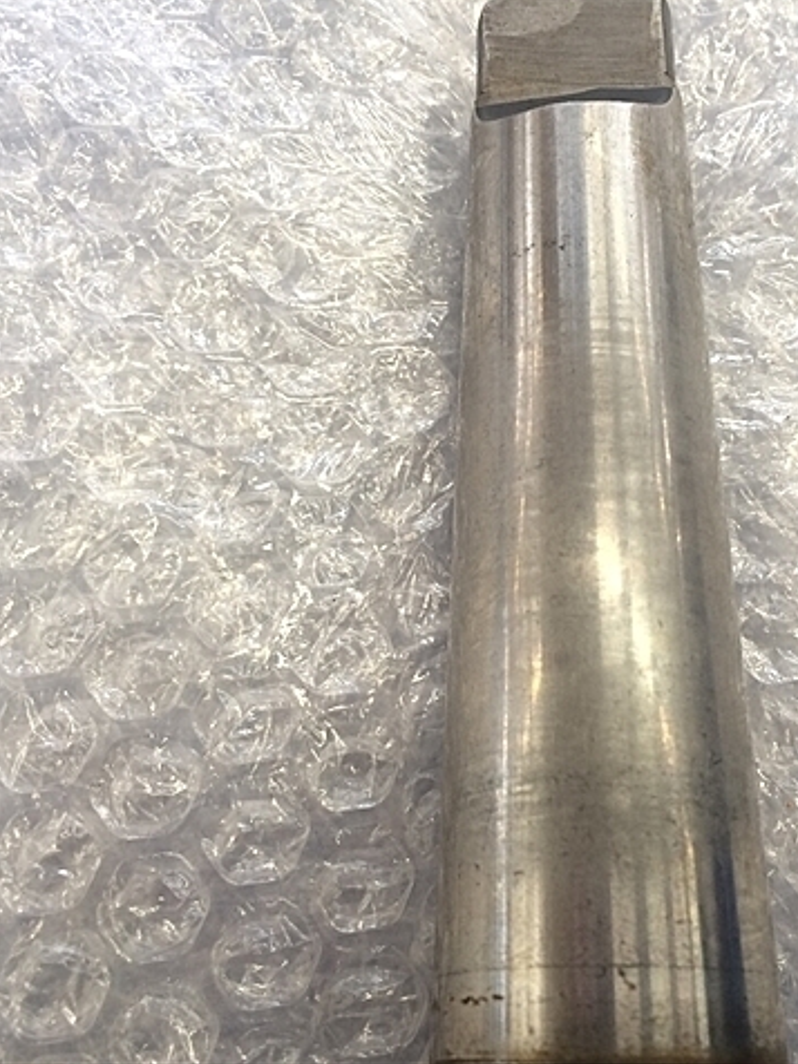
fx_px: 1199
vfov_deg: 47.9
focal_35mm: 39
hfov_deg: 36.6
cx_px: 505
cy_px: 530
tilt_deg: -71.7
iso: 50
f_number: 2.2
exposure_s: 1/30
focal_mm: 4.15
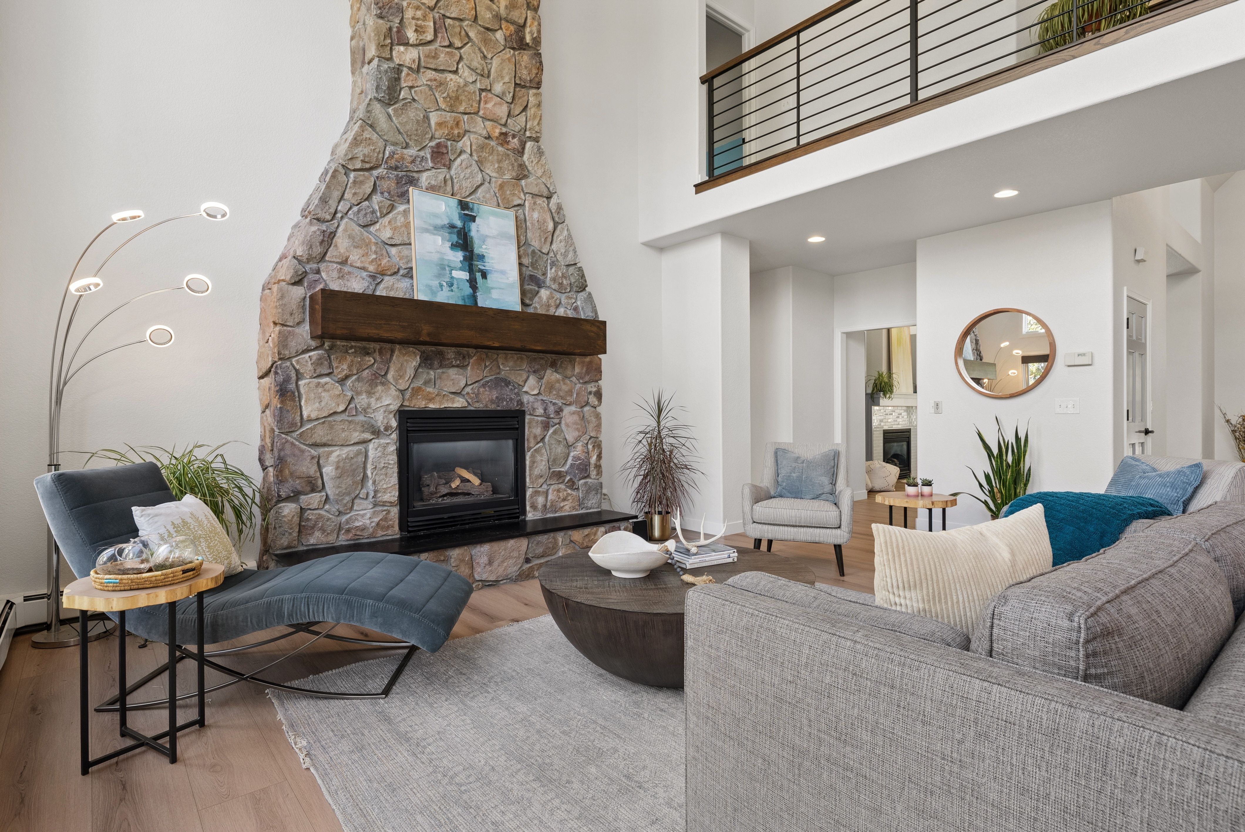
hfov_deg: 90.0
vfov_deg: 67.5
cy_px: 416
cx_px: 622
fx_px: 623
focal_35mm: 18
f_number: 8
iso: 800
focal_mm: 18
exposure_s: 1/80
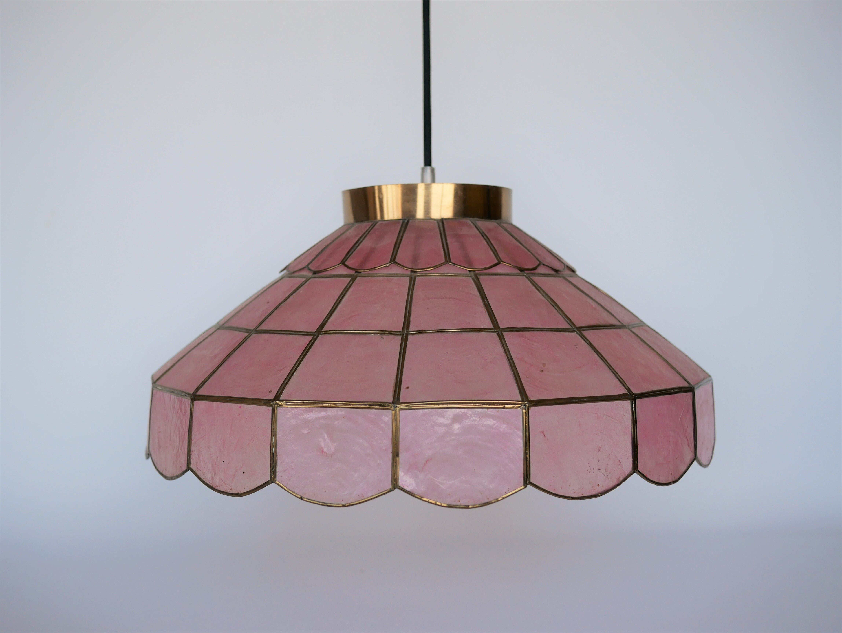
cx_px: 421
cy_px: 316
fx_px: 973
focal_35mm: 40
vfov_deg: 36.0
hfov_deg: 46.8
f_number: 2.8
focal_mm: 20
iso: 200
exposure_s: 1/320
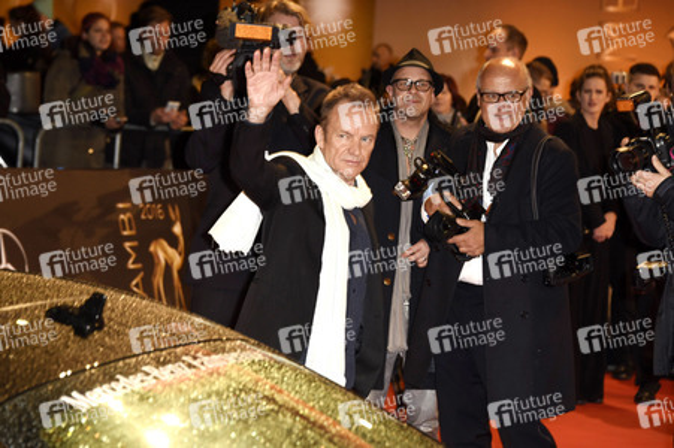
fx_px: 2526
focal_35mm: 135
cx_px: 337
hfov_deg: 15.2
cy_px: 224
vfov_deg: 10.1
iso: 1250
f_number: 5.6
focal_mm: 135
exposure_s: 1/160
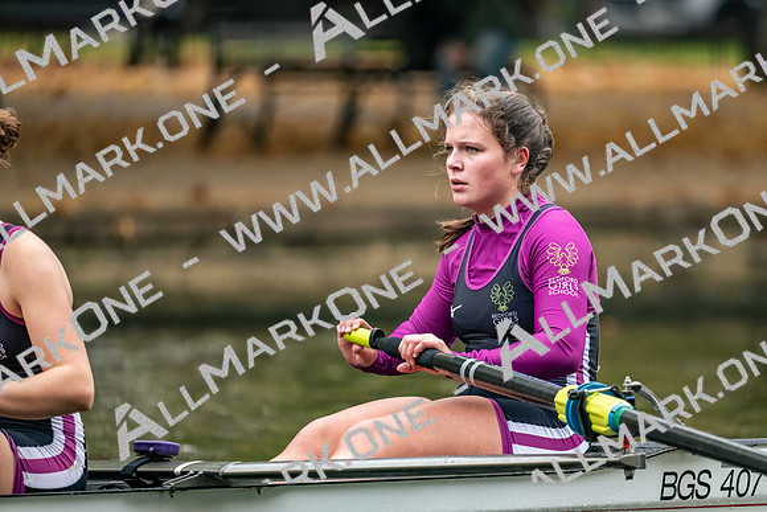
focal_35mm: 400
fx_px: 8524
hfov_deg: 5.2
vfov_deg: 3.4
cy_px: 256
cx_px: 384
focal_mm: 400
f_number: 4.5
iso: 3600
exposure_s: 1/2500
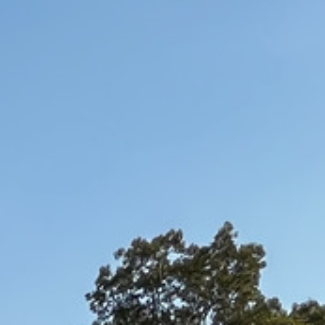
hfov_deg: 12.6
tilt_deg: +2.8
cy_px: 983
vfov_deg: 10.8
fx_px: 1126
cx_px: -470
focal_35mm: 106
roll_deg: -0.1
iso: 32
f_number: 1.8
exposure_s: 1/704
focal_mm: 1.57
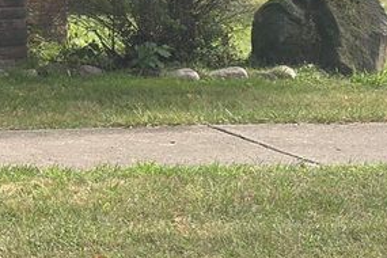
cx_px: -137
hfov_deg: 10.3
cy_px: -236
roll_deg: +1.2
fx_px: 2085
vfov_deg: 6.9
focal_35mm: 194
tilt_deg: +4.1
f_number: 1.6
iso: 32
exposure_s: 1/1032
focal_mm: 5.96
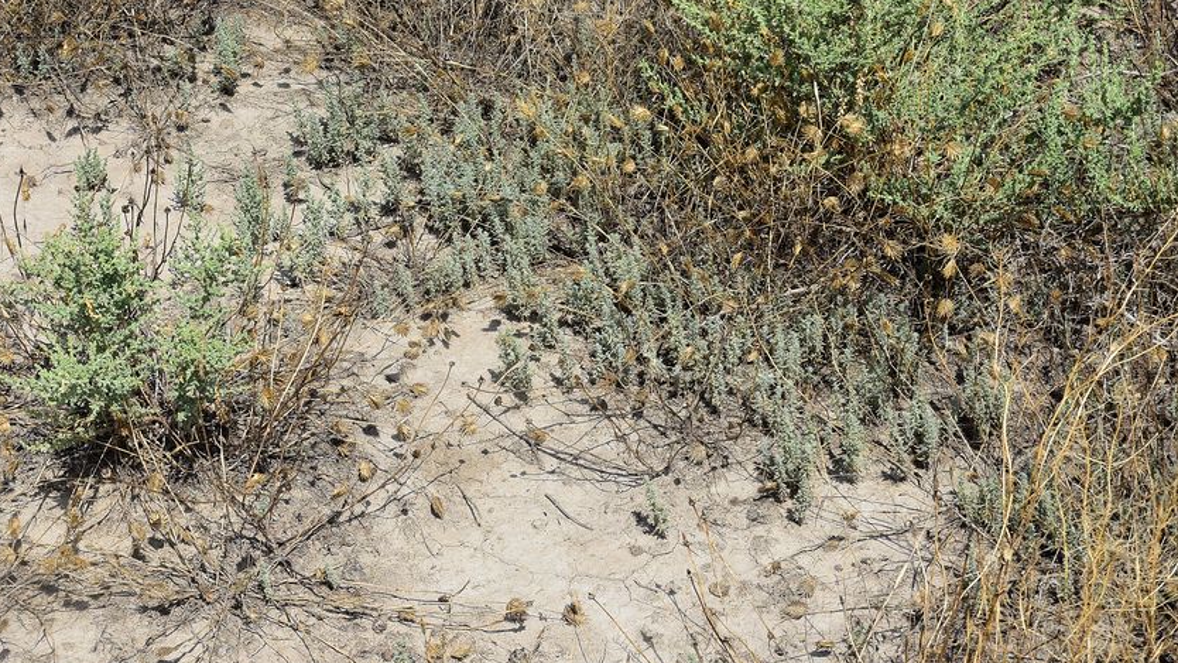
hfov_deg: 21.6
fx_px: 3061
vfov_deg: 12.3
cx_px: 316
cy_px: 248
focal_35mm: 98
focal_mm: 40
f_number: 11
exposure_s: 1/125
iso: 100
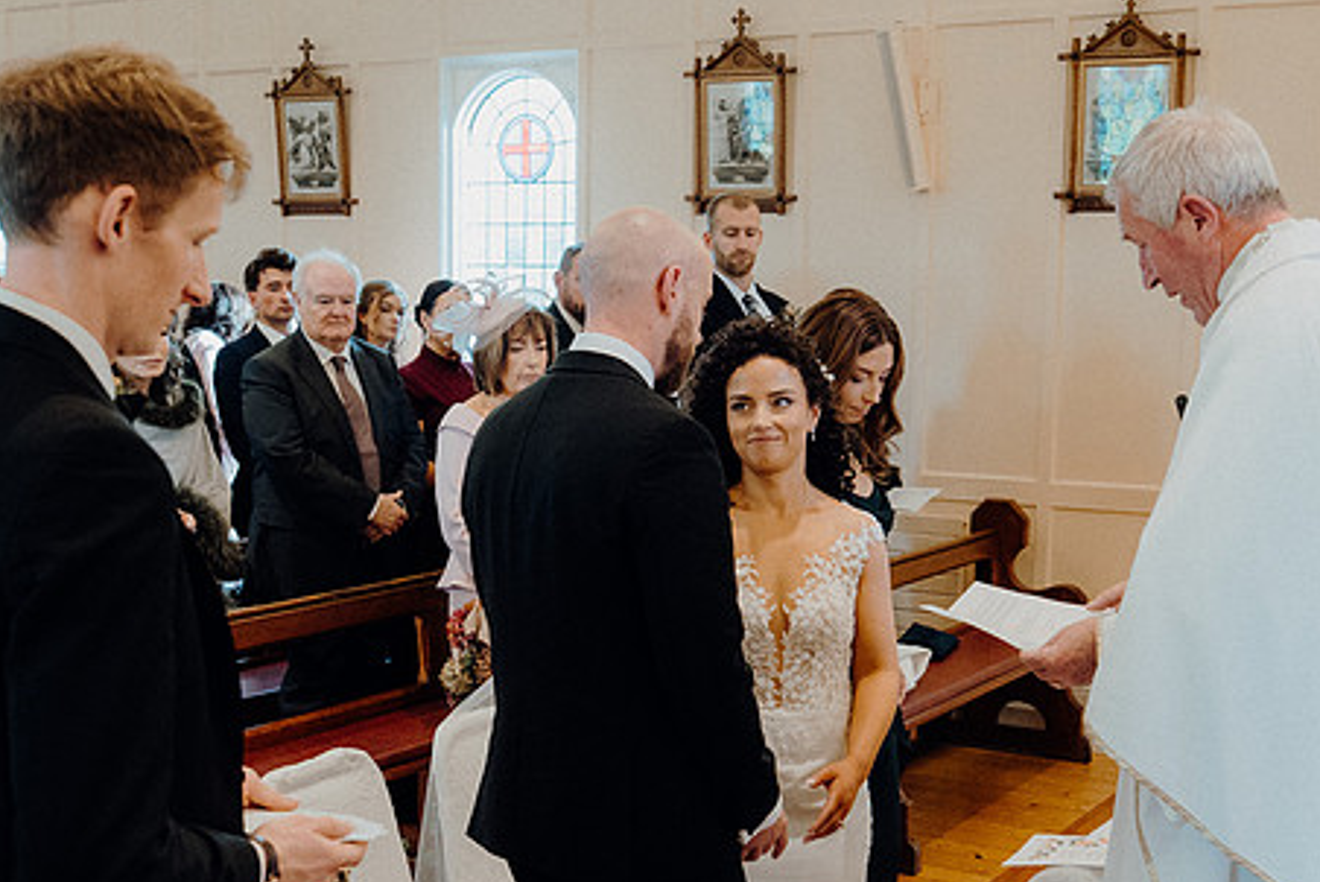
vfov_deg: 26.9
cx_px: 654
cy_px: 553
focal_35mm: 50
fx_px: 1834
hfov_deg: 39.6
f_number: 3.5
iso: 2500
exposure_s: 1/160
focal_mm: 26
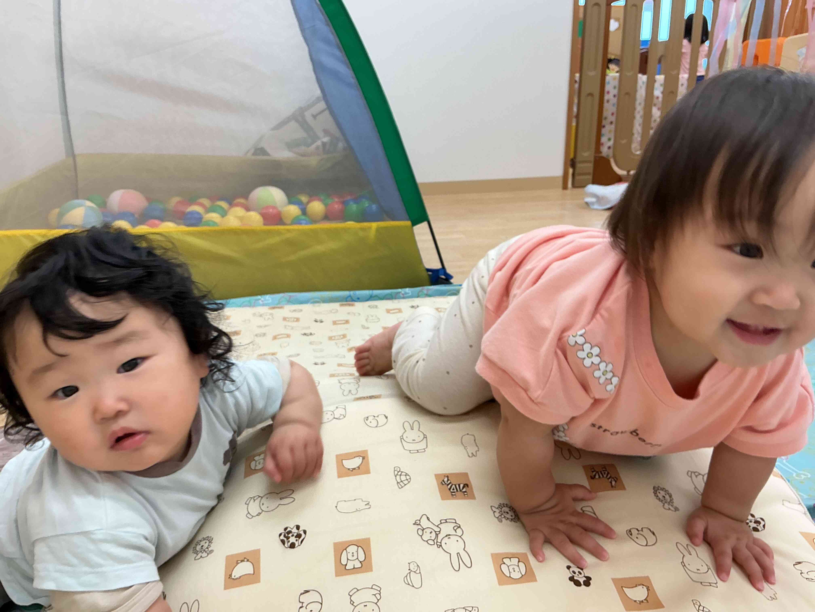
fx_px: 683
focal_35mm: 29
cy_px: 306
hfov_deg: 61.7
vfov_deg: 48.2
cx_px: 408
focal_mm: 3
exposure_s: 1/60
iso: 40
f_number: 1.8
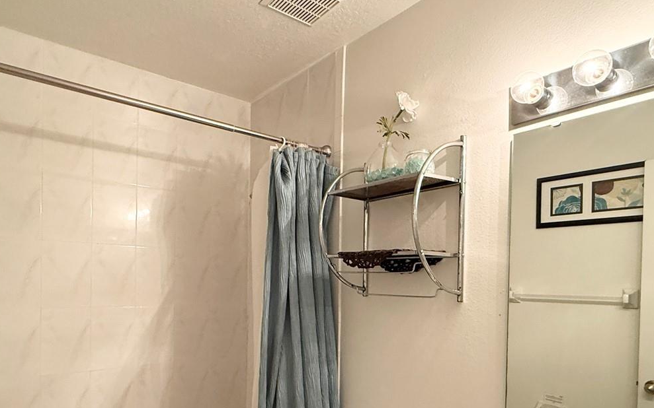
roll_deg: -0.9
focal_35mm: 24
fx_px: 428
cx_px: 308
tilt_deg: -0.6
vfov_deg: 49.7
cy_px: 289
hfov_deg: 74.7
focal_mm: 2.22
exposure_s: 1/60
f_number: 2.2
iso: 400
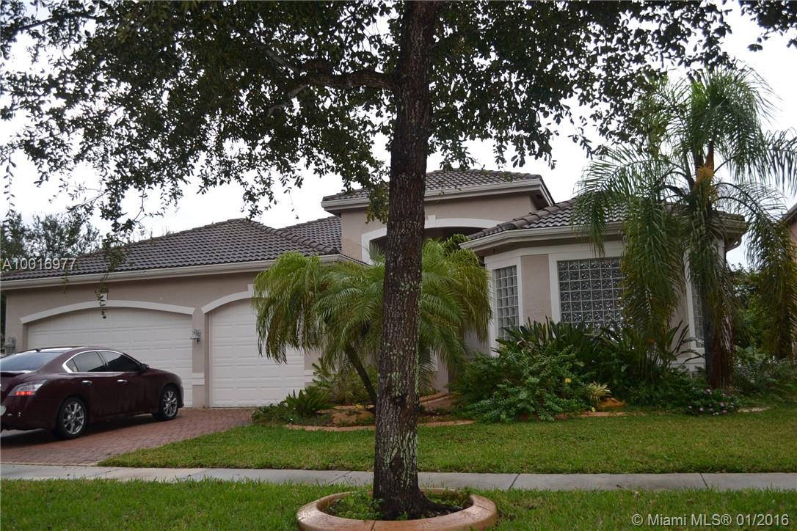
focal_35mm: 33
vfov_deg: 40.0
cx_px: 398
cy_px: 266
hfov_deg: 57.2
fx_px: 731
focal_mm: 22
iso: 125
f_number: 4
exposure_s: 1/125
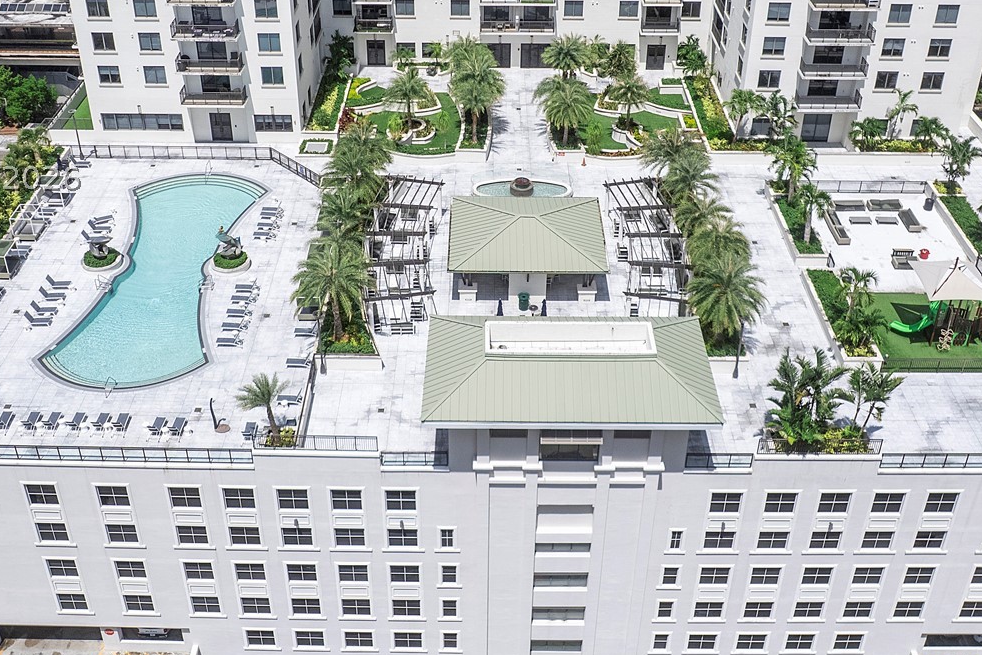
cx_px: 474
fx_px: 1037
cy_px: 177
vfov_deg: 34.4
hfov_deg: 50.7
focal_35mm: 38
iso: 110
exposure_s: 1/4000
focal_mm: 8.38
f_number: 2.8
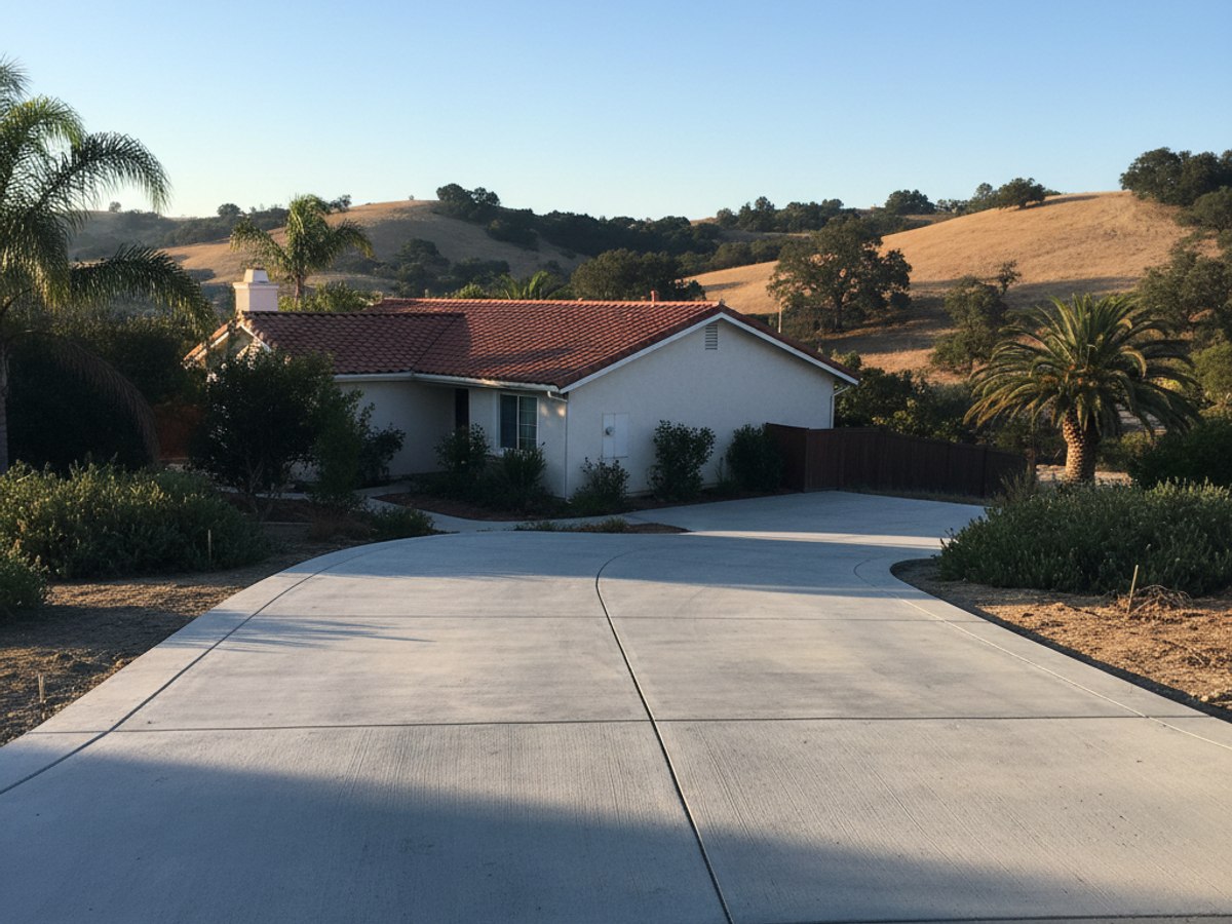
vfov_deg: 56.8
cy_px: 462
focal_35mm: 24
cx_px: 616
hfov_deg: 71.6
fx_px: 854
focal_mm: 6.8
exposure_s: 1/429
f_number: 1.68
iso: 119
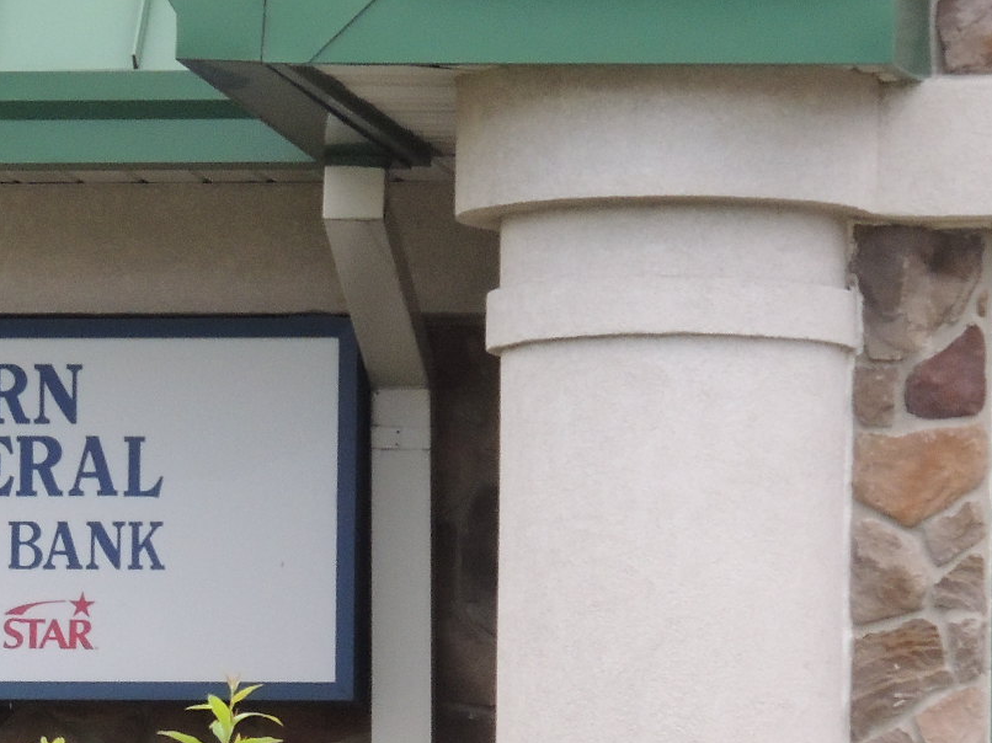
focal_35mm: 564
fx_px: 16158
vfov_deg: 2.6
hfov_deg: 3.5
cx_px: -260
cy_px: 622
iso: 400
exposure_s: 1/30
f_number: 4.6
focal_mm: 35.6
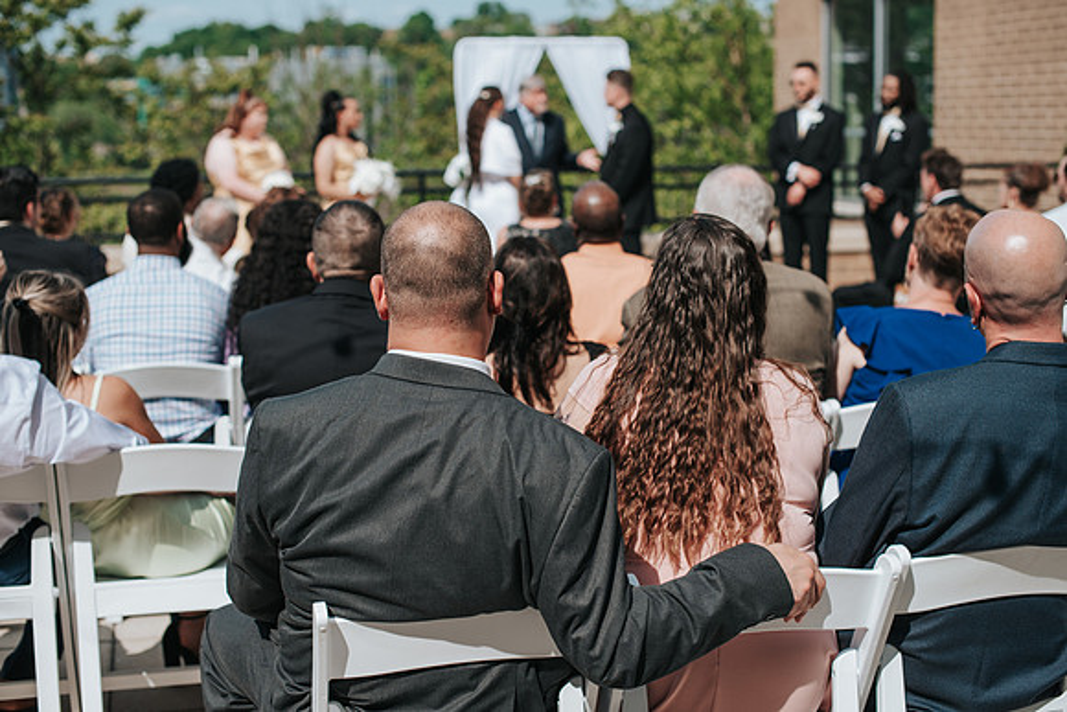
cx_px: 534
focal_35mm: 50
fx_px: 1482
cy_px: 356
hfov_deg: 39.6
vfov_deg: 27.0
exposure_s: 1/2000
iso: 180
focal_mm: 50
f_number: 3.2
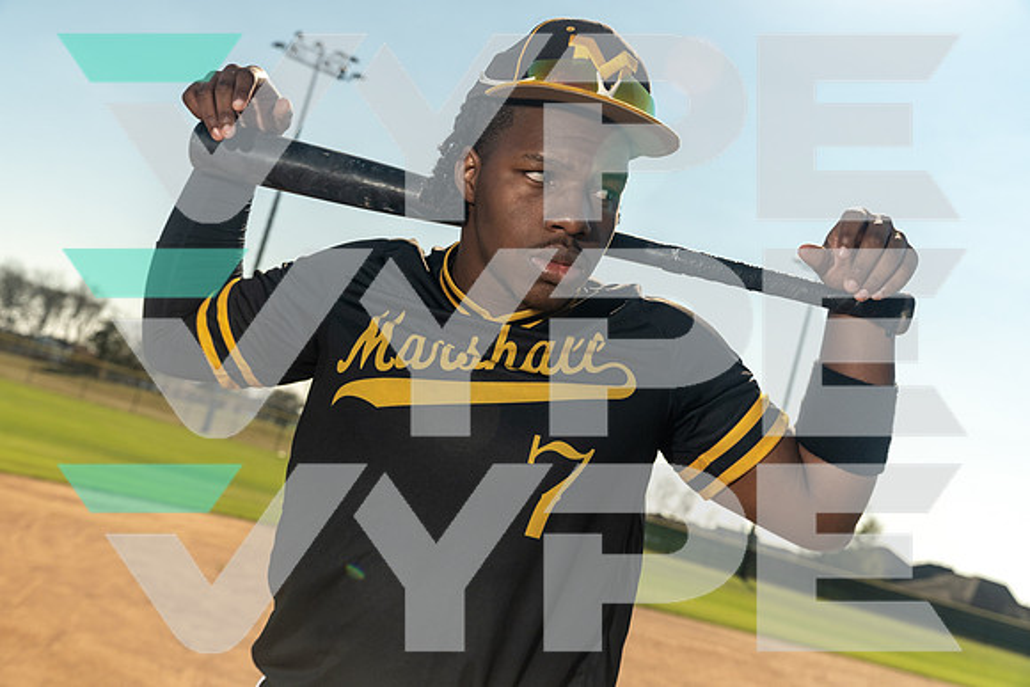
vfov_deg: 32.6
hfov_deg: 47.4
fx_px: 1173
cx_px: 515
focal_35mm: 41
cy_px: 344
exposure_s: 1/200
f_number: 5.6
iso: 500
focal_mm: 41
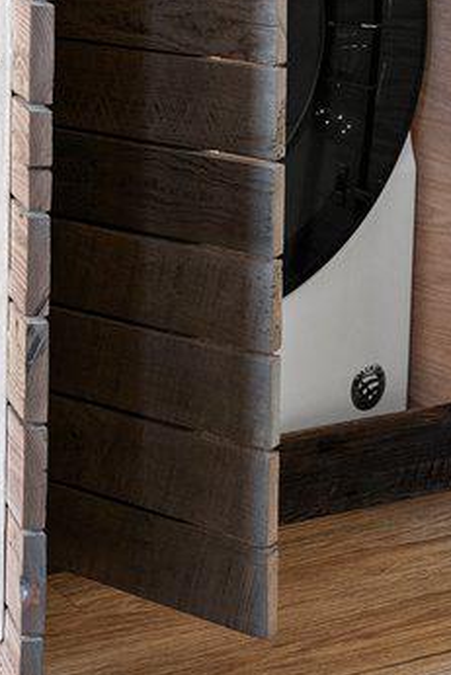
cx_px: -72
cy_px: -369
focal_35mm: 102
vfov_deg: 17.7
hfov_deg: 13.1
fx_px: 1915
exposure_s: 1/6
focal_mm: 23
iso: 640
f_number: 5
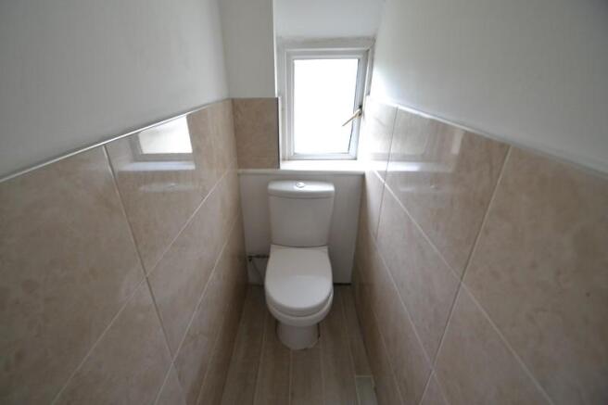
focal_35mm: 15
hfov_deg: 100.4
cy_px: 202
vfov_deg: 77.3
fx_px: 253
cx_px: 304
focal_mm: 10
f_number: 3.5
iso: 1000
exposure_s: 1/60
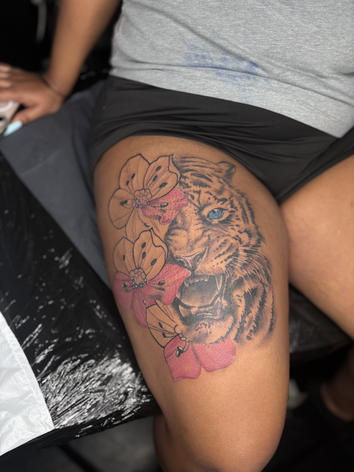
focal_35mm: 26
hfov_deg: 53.1
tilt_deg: -63.7
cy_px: 236
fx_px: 355
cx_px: 177
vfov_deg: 67.3
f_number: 1.6
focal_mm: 5.96
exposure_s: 1/202
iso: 40
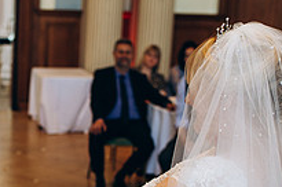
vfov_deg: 13.5
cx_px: 1
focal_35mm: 99
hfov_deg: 20.0
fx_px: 774
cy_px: 213
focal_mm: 35
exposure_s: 1/100
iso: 200
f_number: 2.8
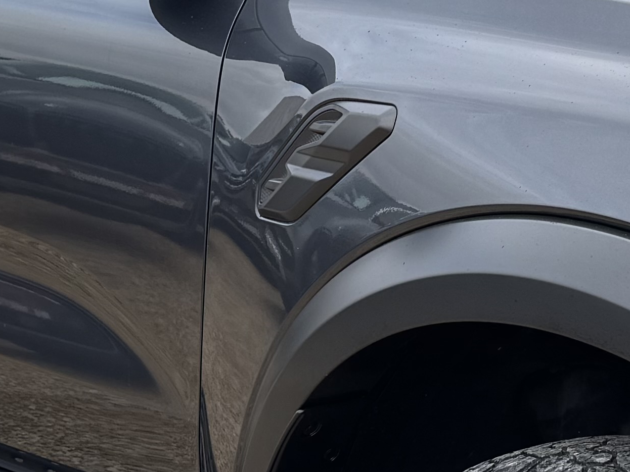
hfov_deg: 17.7
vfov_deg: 13.5
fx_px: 2002
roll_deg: +1.1
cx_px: 541
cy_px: 256
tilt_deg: -9.0
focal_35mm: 110
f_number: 1.78
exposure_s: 1/832
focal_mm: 6.76
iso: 80
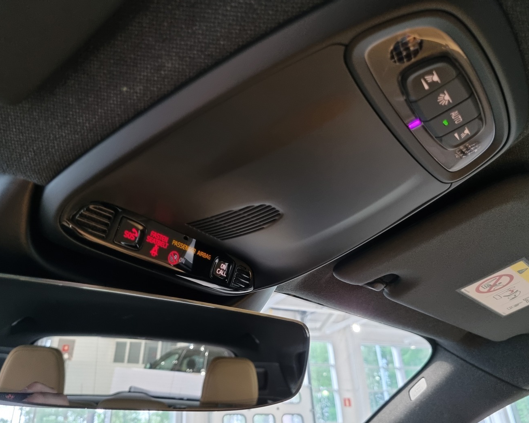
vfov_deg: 51.5
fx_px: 438
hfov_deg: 62.2
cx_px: 249
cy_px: 215
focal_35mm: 28
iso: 400
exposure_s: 1/50
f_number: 1.8
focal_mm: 5.4
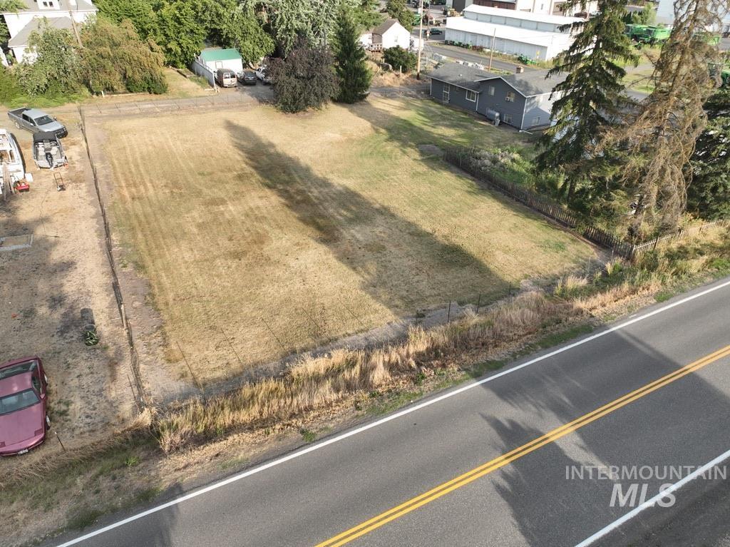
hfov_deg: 71.6
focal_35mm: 24
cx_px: 365
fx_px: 506
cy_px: 274
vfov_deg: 56.8
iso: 120
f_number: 2.8
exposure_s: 1/800
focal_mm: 12.29
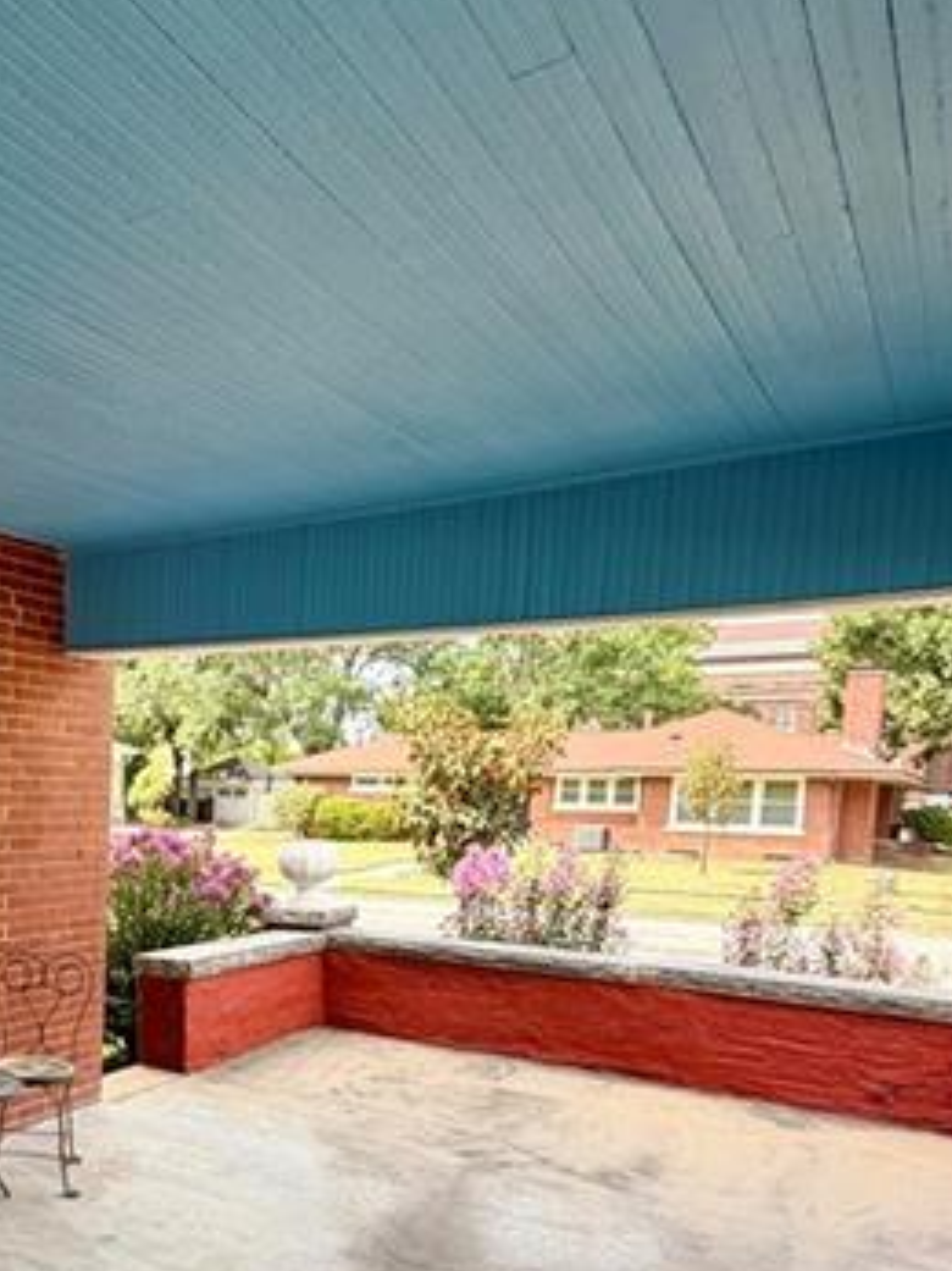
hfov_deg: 40.2
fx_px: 1137
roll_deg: -1.3
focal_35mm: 31
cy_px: 908
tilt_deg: -6.9
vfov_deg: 56.3
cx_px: 15
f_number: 2.2
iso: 40
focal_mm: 2.22
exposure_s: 1/183
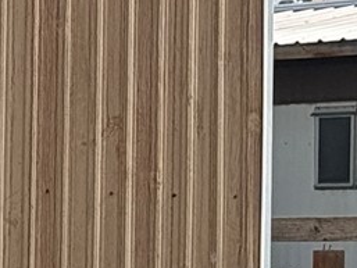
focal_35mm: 383
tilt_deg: +0.2
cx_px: -965
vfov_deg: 3.9
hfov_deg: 4.8
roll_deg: -0.6
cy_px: 262
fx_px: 3952
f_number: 1.78
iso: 64
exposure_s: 1/2865
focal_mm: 6.76
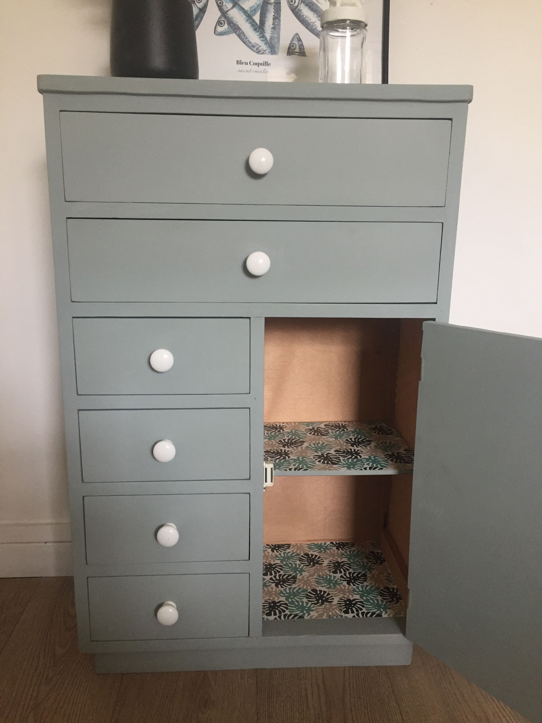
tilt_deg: -14.1
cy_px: 362
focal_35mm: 29
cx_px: 271
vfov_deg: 61.7
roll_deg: -0.4
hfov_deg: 48.2
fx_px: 605
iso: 160
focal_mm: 4.15
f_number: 2.2
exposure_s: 1/33
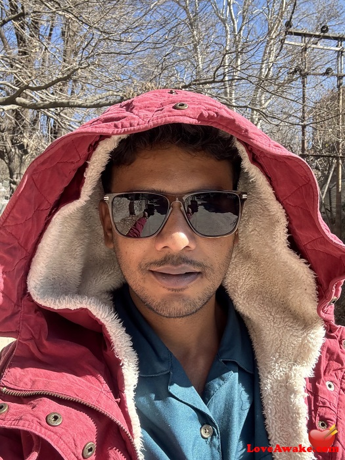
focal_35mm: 30
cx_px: 172
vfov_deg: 60.0
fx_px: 399
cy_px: 230
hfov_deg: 46.8
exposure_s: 1/168
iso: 40
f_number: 1.9
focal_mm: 2.69
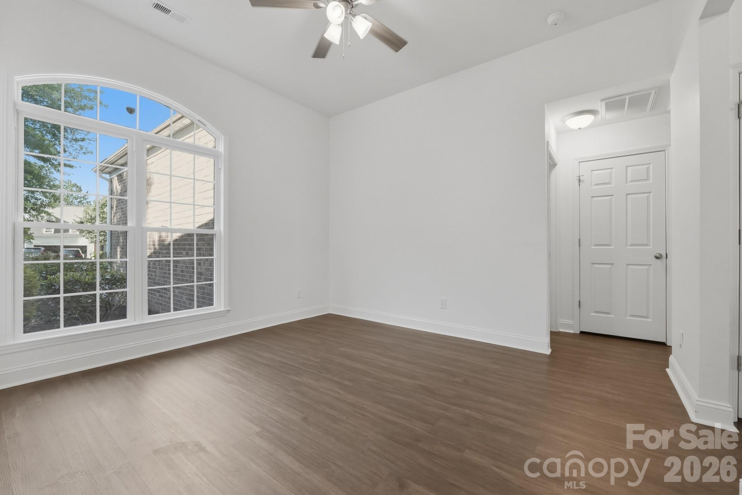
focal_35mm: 14
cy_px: 248
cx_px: 371
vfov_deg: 81.2
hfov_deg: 104.3
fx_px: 289
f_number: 10
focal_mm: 14
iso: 1000
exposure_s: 1/15
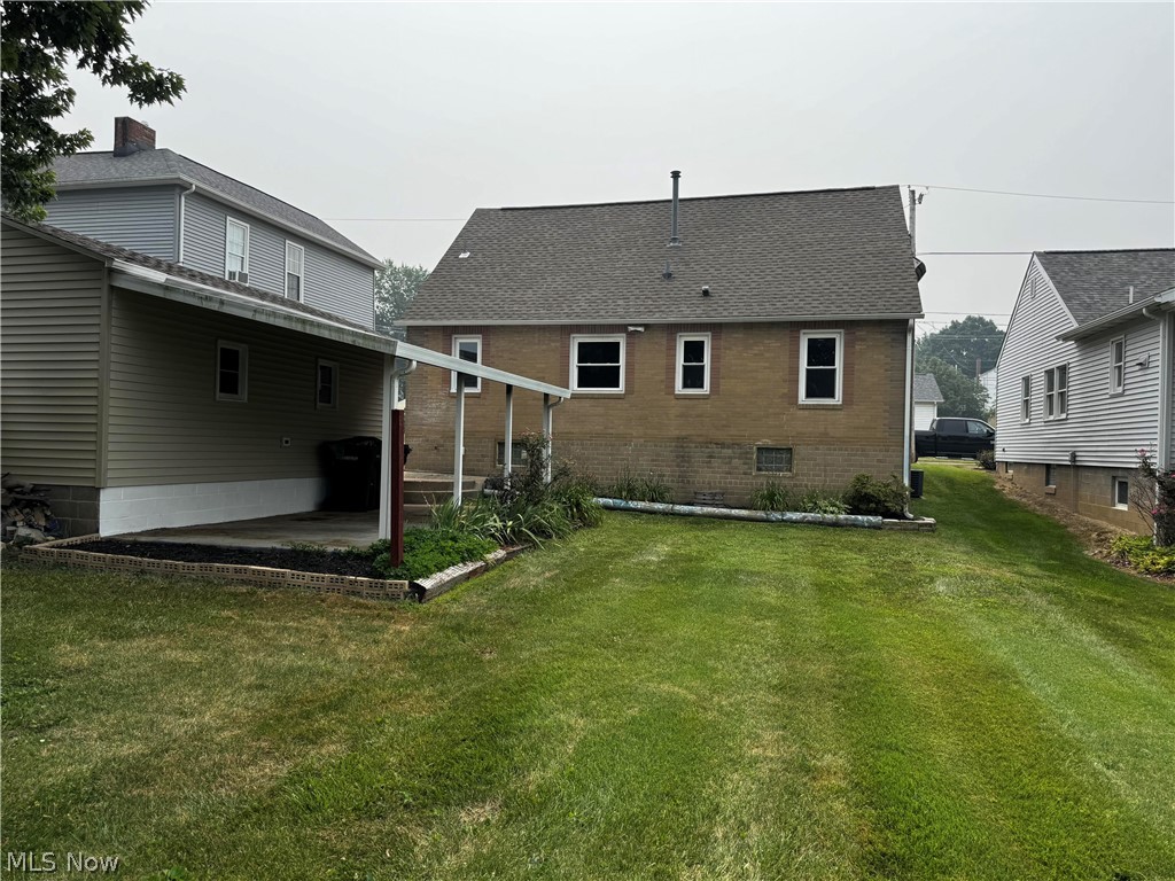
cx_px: 588
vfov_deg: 56.8
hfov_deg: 71.6
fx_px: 815
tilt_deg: +0.4
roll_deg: -1.0
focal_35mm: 24
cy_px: 440
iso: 80
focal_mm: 6.76
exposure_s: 1/3802
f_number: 1.78
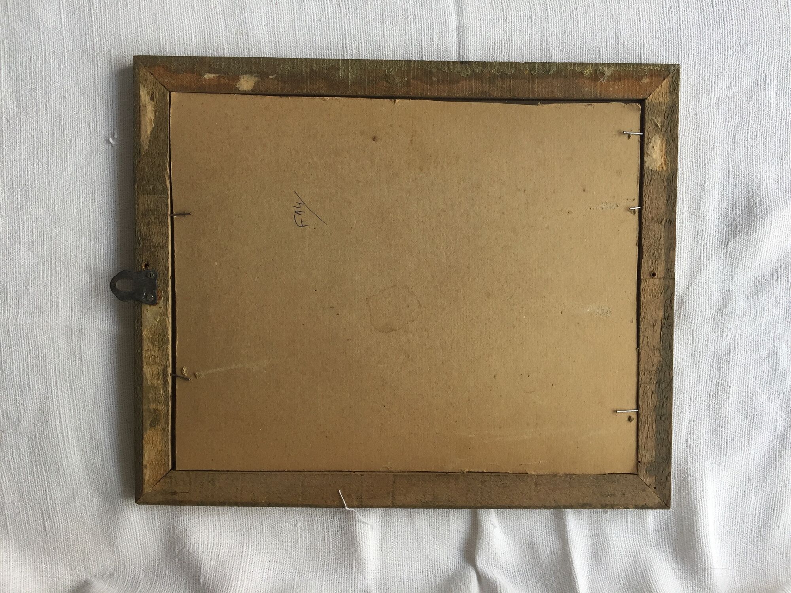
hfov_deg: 61.7
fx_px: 663
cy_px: 296
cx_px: 396
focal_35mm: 29
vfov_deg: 48.2
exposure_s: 1/100
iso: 50
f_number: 2.2
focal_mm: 4.15
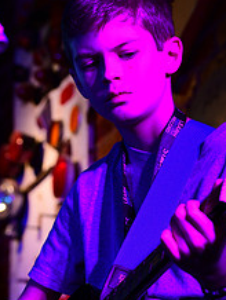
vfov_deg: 11.0
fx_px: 1555
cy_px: 275
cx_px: 127
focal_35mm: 179
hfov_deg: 8.3
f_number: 4
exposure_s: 1/100
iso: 640
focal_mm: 70
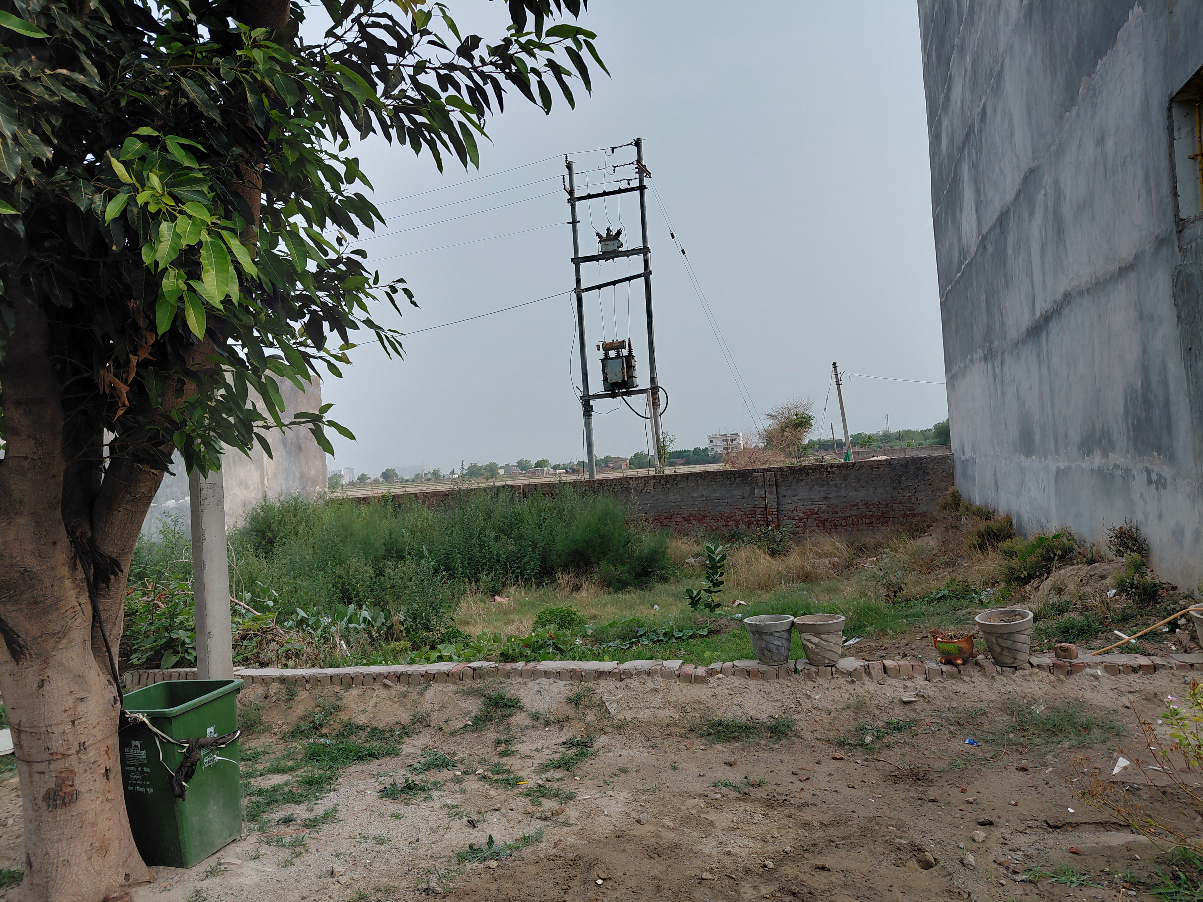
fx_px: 869
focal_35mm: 25
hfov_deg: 69.4
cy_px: 451
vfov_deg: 54.9
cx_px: 602
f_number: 1.8
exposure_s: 1/2528
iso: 50
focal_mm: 4.69
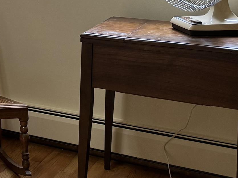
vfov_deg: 16.4
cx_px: -177
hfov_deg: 18.2
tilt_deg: -8.8
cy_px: -5
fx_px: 605
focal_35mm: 88
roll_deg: +1.8
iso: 125
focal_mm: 6.76
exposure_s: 1/121
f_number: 1.78
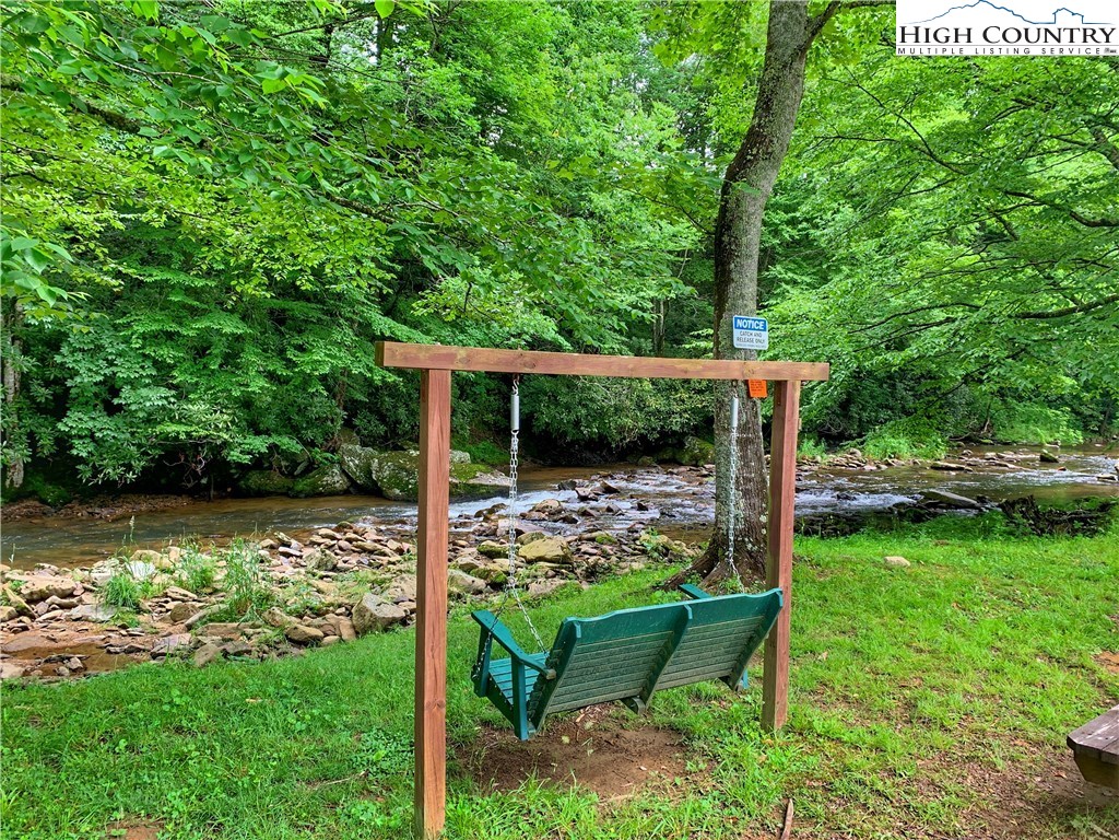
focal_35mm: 26
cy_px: 420
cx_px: 560
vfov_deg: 53.1
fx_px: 840
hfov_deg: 67.3
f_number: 1.8
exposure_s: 1/121
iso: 50
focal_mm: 4.25
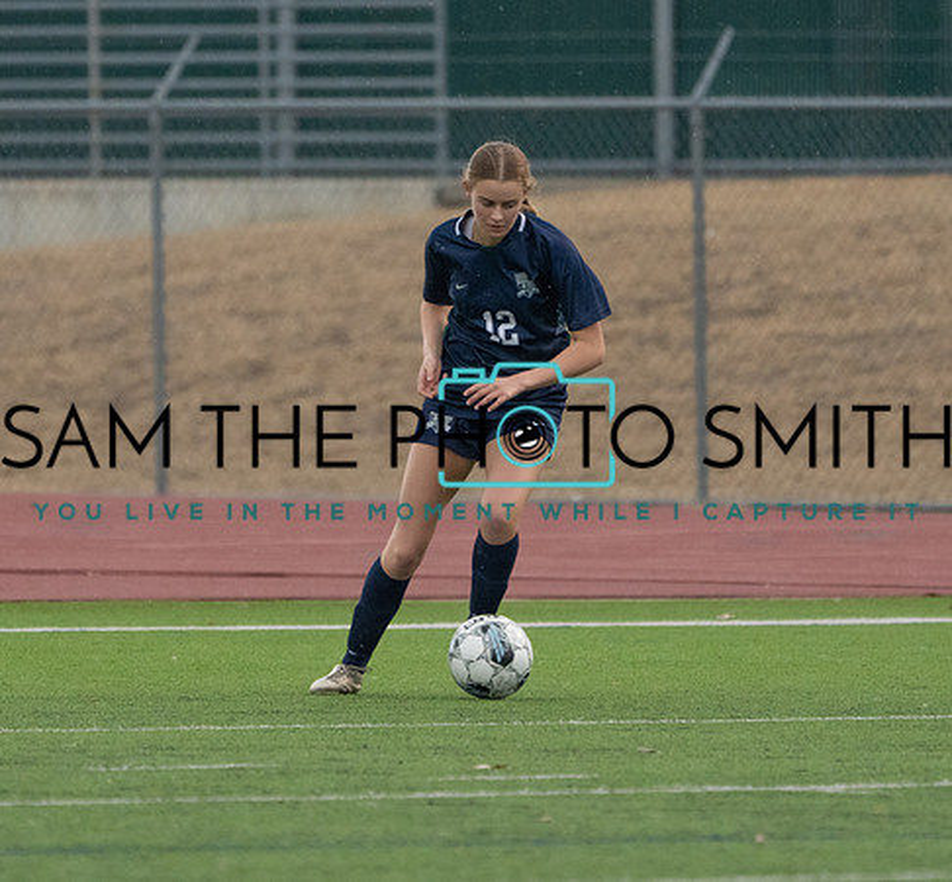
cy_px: 378
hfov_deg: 2.5
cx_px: 405
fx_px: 22105
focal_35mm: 737
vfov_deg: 2.3
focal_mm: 400
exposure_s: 1/1250
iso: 2500
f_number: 5.6
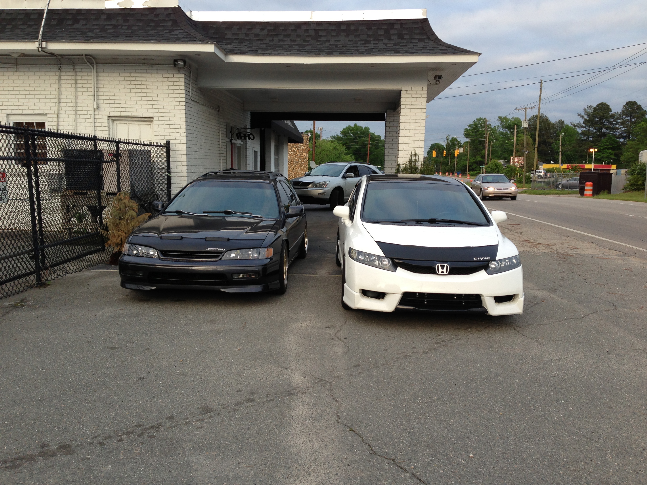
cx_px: 324
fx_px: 617
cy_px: 242
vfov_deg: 42.9
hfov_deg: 55.4
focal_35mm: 33
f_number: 2.4
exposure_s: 1/132
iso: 50
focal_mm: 4.13
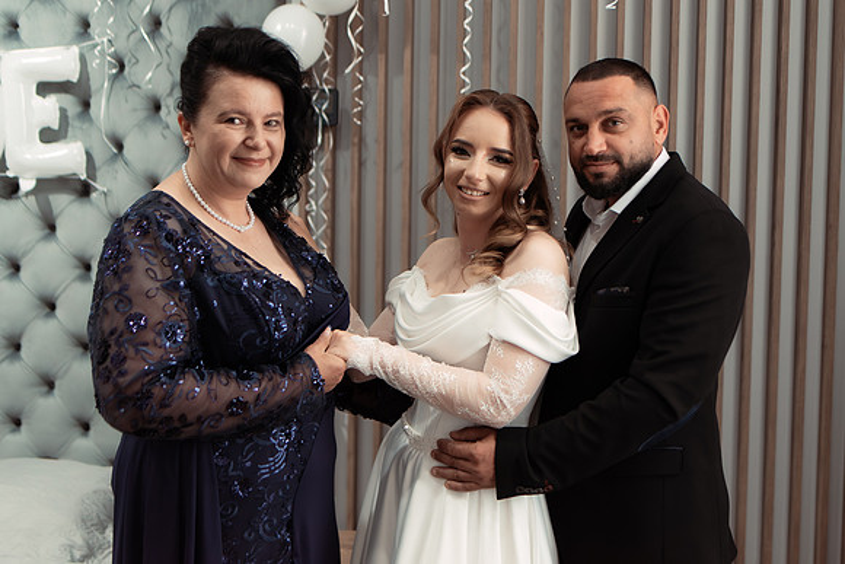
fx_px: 959
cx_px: 476
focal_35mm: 41
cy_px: 235
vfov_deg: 32.7
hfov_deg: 47.4
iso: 1600
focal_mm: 35
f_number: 2
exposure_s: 1/320
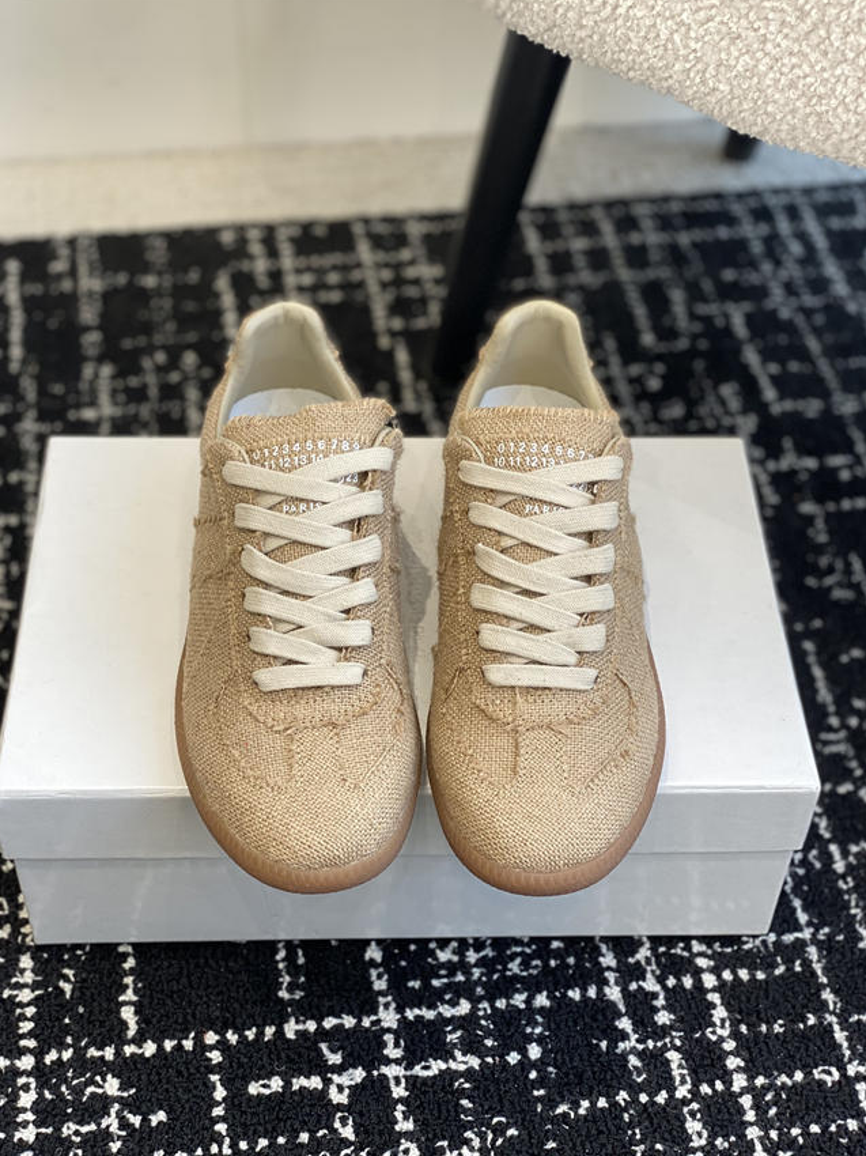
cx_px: 431
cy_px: 581
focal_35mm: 53
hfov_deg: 27.5
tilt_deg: -46.8
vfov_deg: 36.2
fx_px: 1769
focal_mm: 6
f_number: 2
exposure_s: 1/122
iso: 50
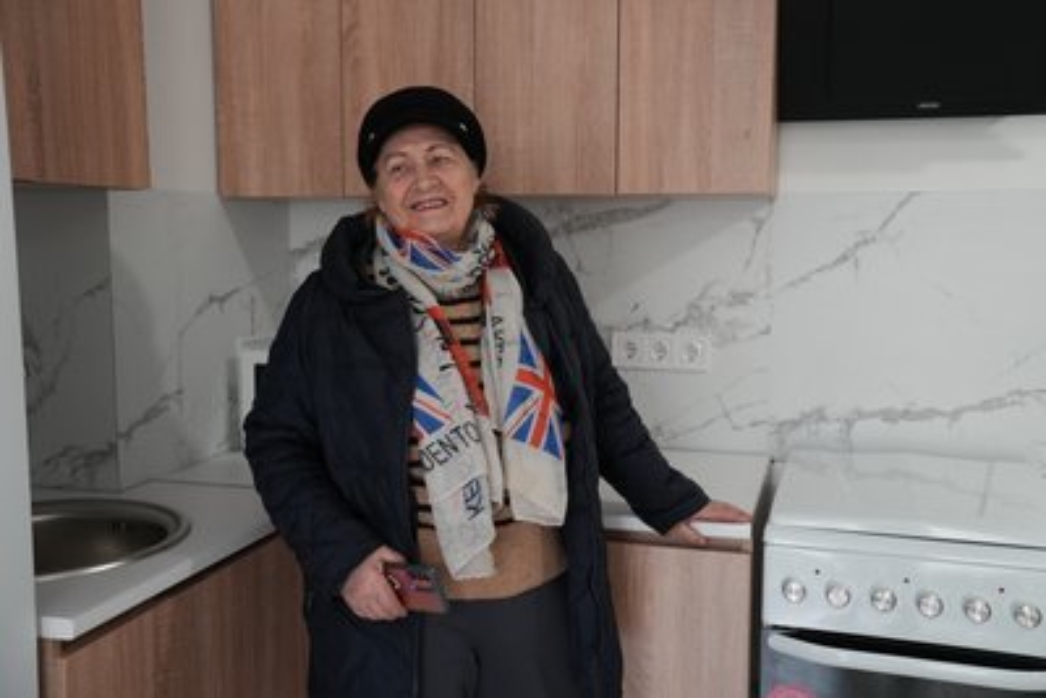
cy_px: 349
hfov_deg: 53.1
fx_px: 1046
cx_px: 523
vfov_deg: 36.9
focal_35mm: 36
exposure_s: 1/200
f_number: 2.8
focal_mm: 36
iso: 3200
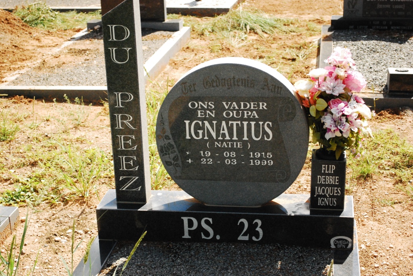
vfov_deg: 20.7
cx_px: 206
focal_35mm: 66
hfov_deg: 30.5
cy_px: 138
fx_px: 758
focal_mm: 44
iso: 1600
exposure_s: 1/3200
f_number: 5.3
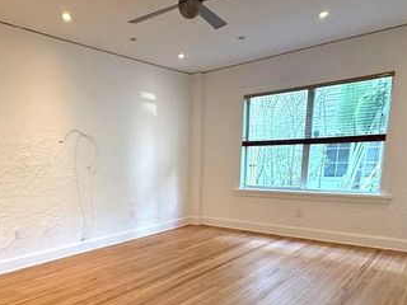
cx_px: 158
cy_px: 238
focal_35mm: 28
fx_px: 329
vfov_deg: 47.4
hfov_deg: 62.7
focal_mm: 2.22
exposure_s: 1/60
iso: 320
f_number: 2.2
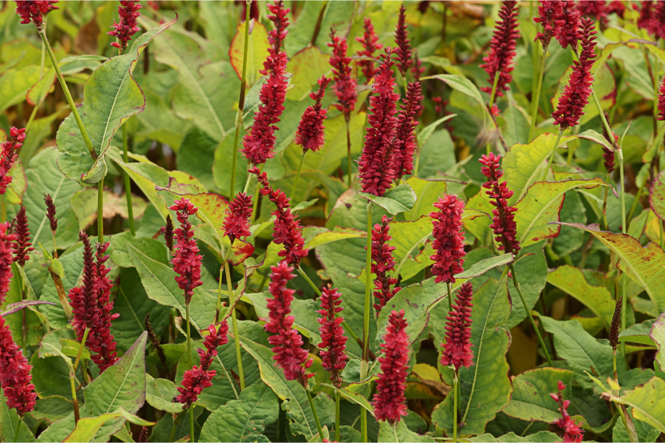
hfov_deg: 13.7
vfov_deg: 9.1
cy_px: 222
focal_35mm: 150
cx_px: 332
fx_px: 2771
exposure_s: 1/160
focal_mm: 100
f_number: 8
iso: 500
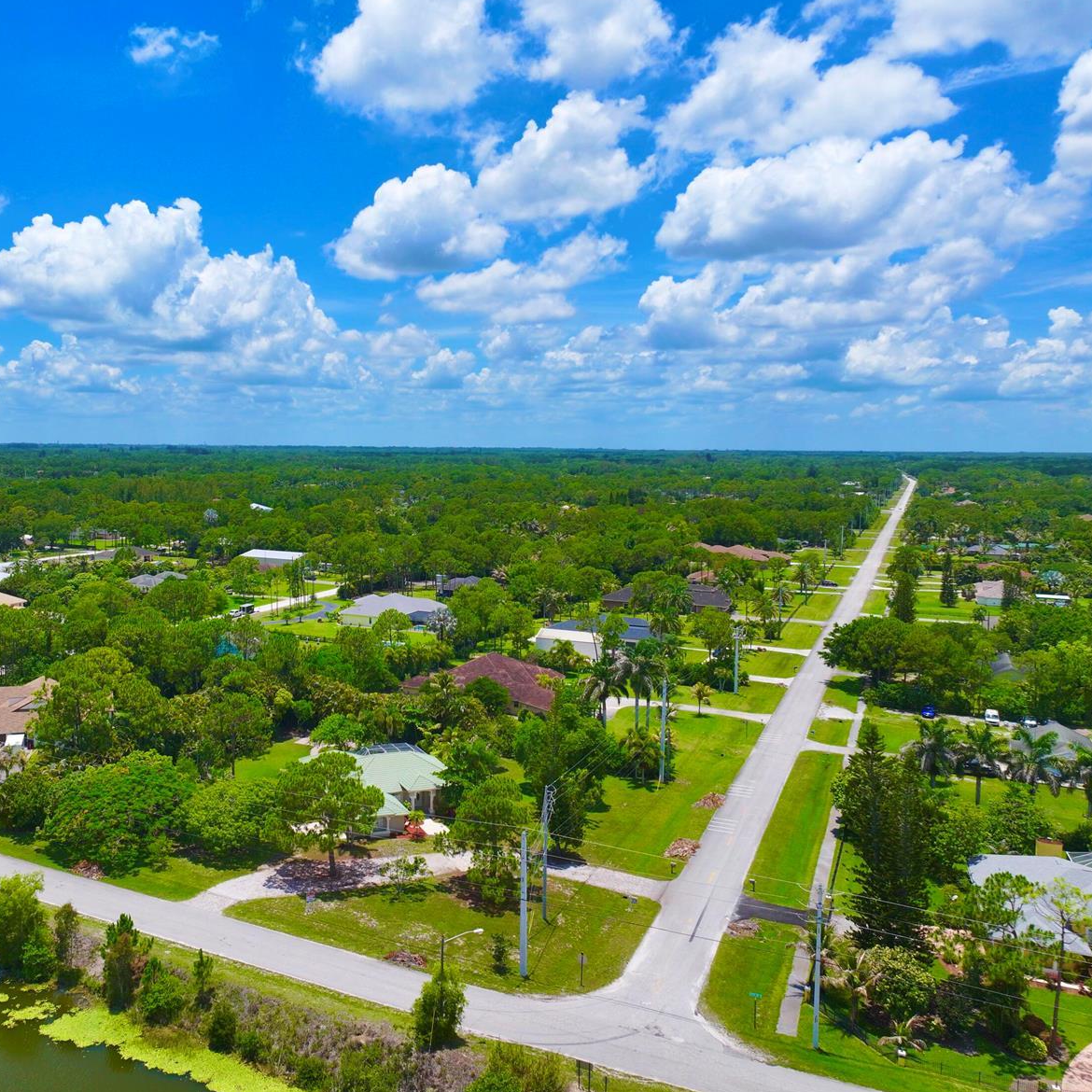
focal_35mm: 29
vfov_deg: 55.6
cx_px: 367
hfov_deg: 54.5
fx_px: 1035
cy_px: 537
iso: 100
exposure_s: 1/2500
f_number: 2.8
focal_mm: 12.29
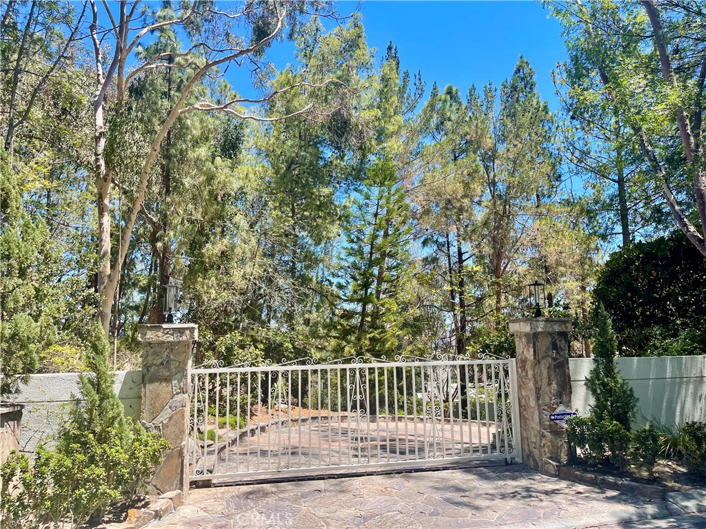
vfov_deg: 53.1
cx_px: 353
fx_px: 530
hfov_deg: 67.3
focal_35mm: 26
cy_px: 264
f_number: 1.6
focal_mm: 5.1
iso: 32
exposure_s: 1/1493
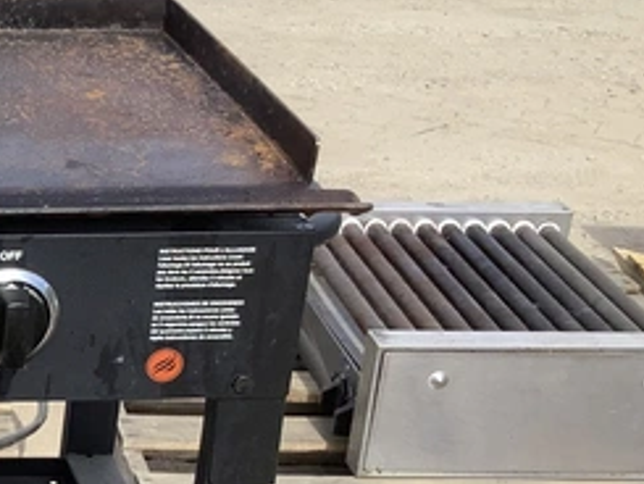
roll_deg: -0.1
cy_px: 417
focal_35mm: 95
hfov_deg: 18.5
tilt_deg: -22.0
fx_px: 1768
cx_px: -294
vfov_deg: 15.4
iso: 25
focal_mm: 3.3
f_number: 2.4
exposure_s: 1/721
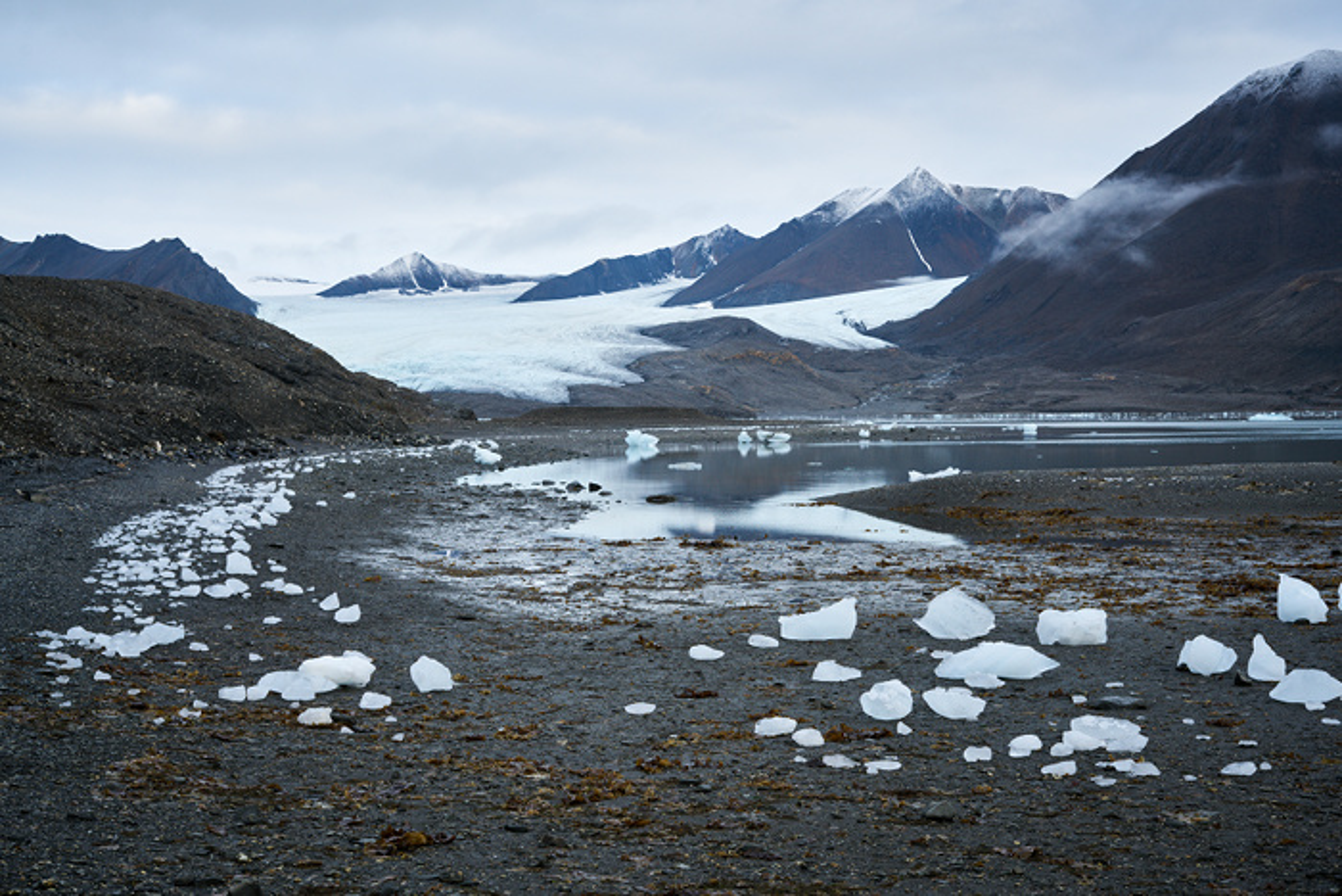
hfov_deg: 39.6
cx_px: 671
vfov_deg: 27.0
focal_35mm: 50
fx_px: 1864
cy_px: 448
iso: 200
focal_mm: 50
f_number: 8
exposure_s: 1/160
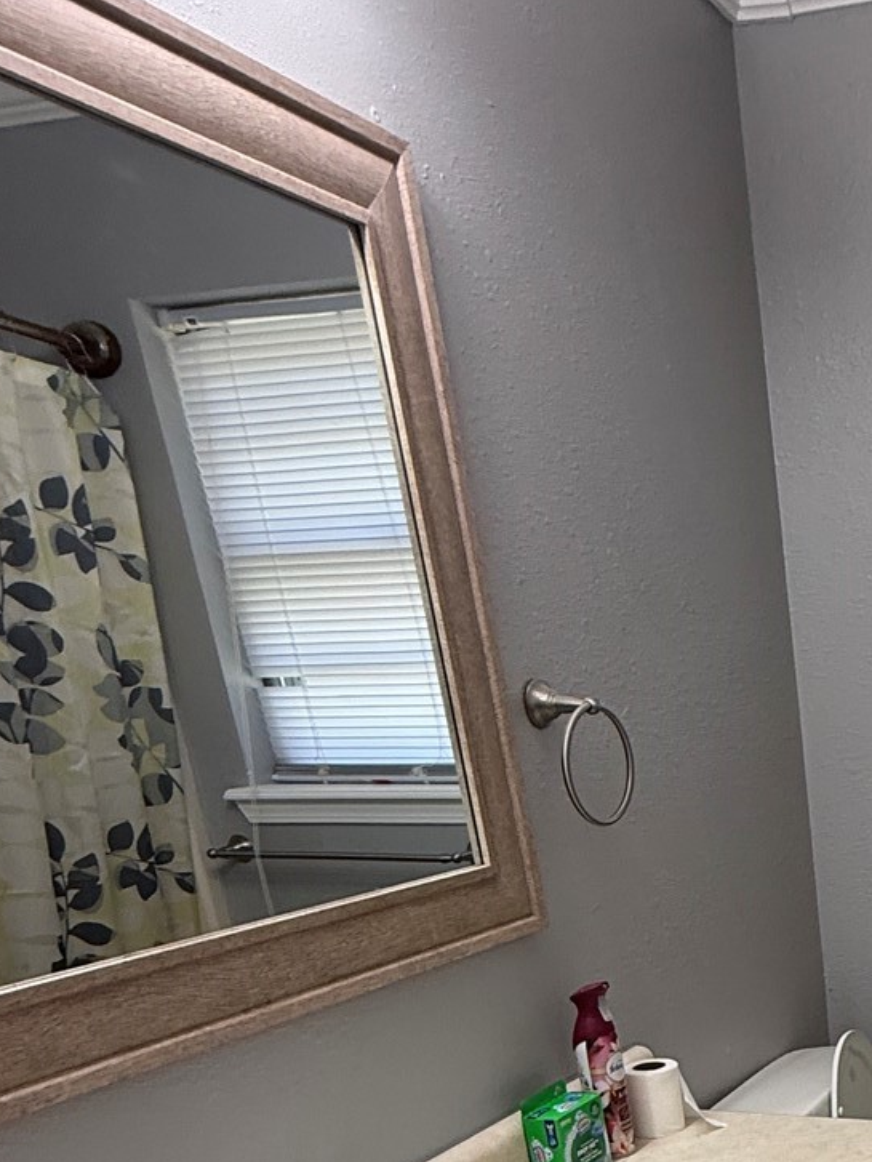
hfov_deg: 32.3
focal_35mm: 37
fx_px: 1242
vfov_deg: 42.9
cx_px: 1038
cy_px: 1172
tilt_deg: -21.9
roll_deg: +0.5
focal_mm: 2.22
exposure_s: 1/120
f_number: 2.2
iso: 125
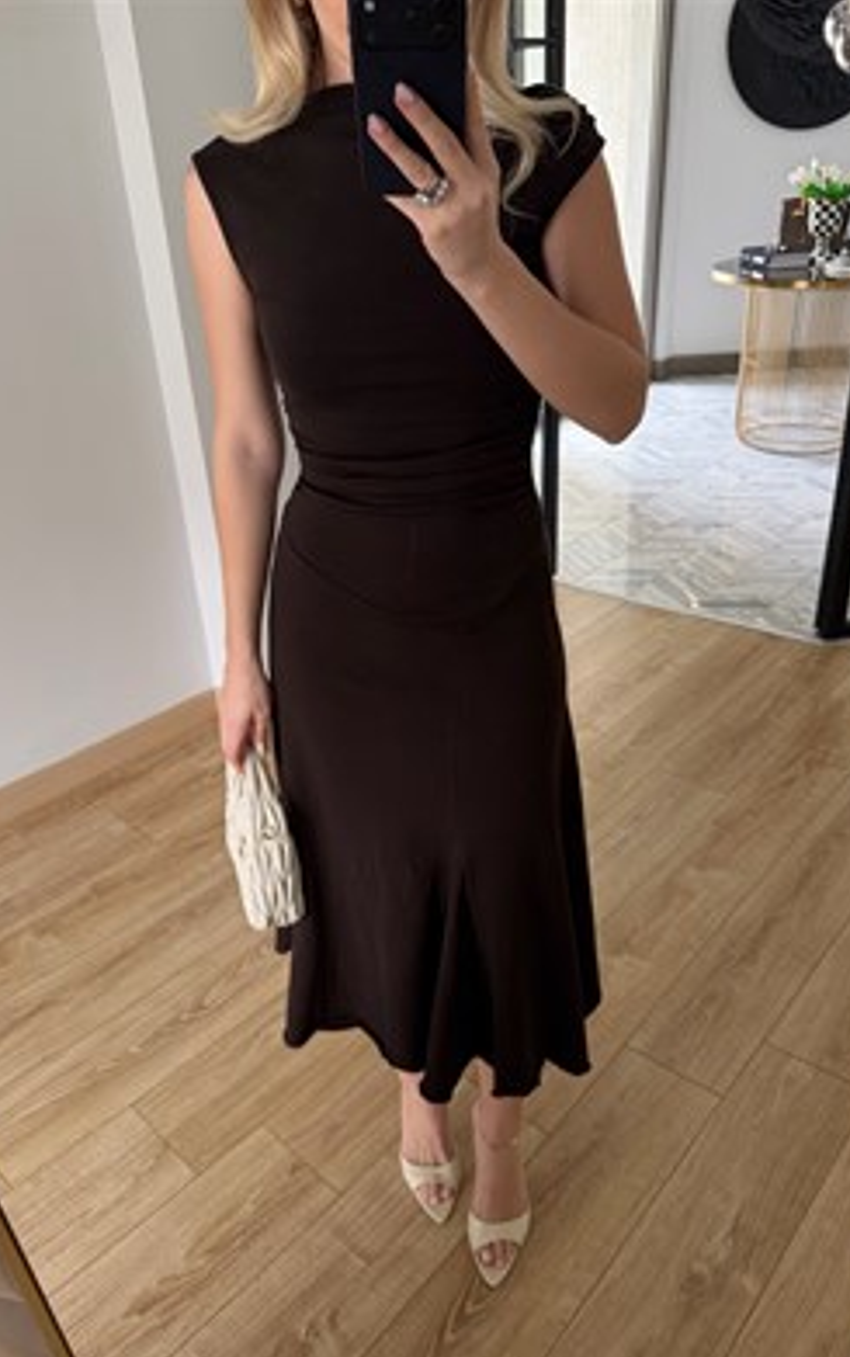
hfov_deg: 47.7
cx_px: 423
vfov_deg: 70.4
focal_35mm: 26
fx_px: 962
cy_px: 691
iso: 200
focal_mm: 6.76
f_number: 1.78
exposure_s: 1/69
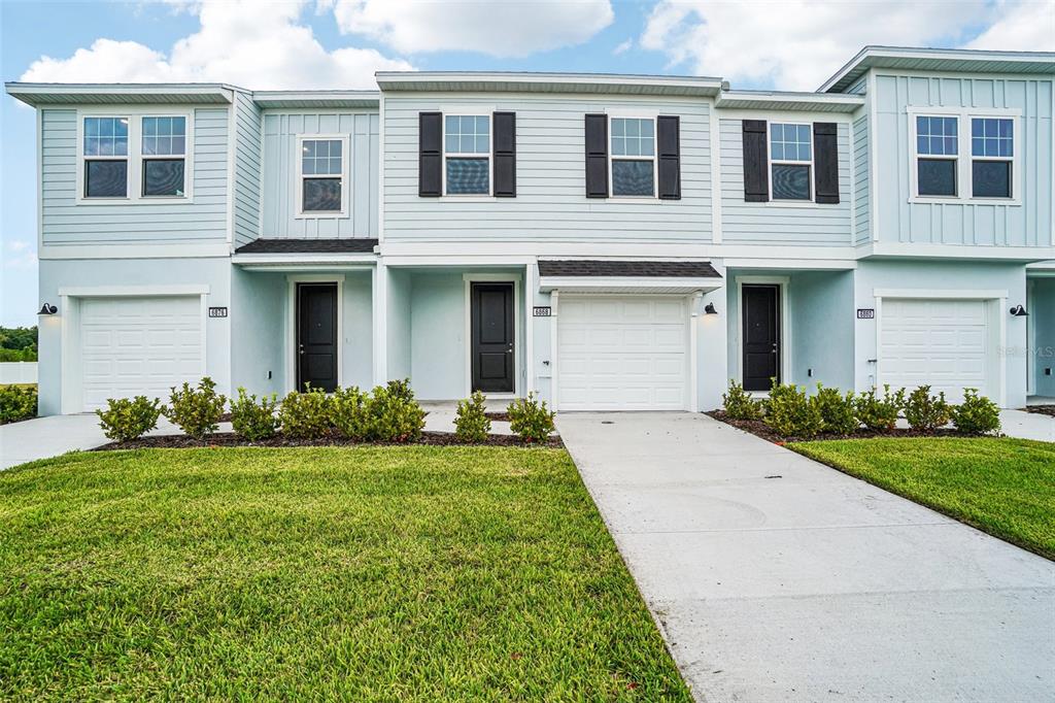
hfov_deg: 100.4
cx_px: 528
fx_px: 439
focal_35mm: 15
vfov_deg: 77.3
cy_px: 352
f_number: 8
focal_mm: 10
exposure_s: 1/90
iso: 100
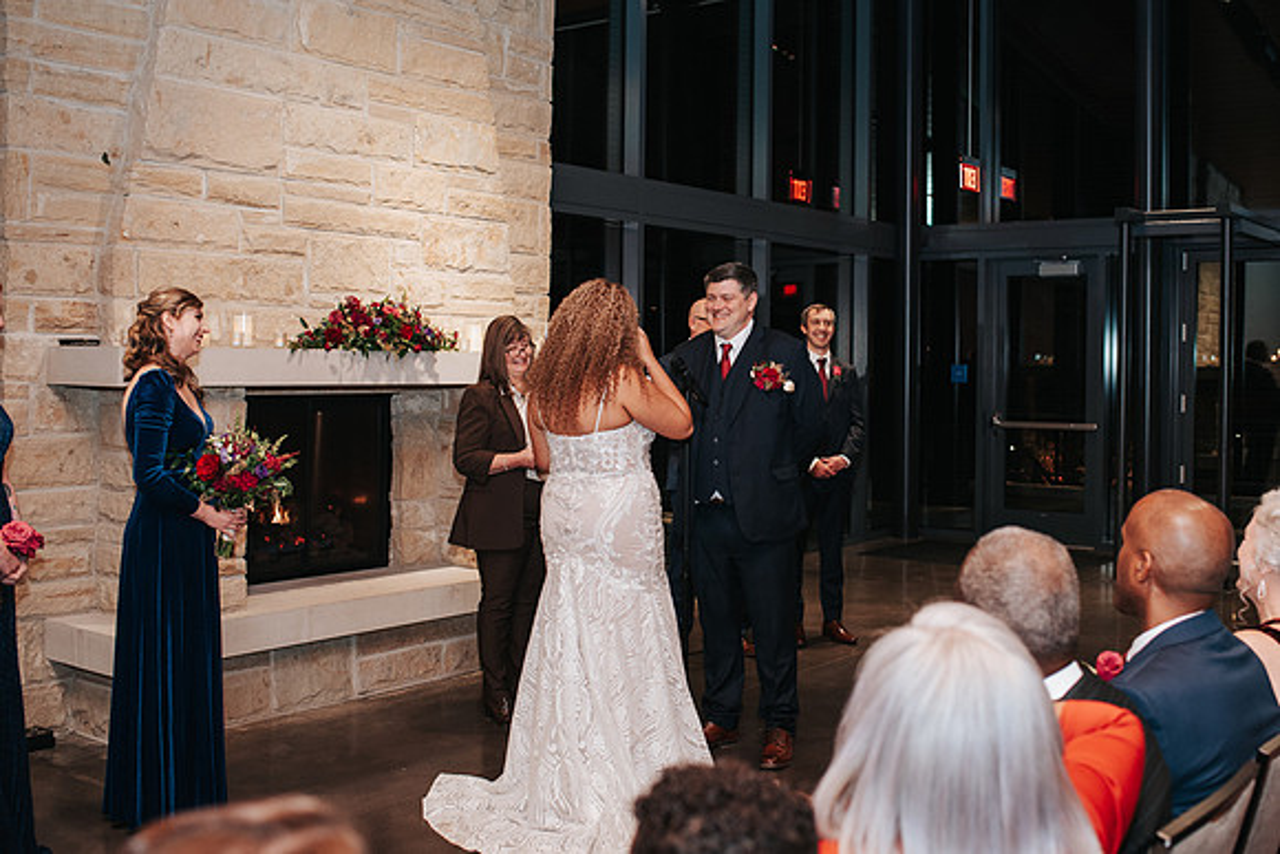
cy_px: 370
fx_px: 1410
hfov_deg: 48.7
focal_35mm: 40
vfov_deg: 33.6
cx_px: 725
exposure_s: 1/200
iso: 1000
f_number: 2.8
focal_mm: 35
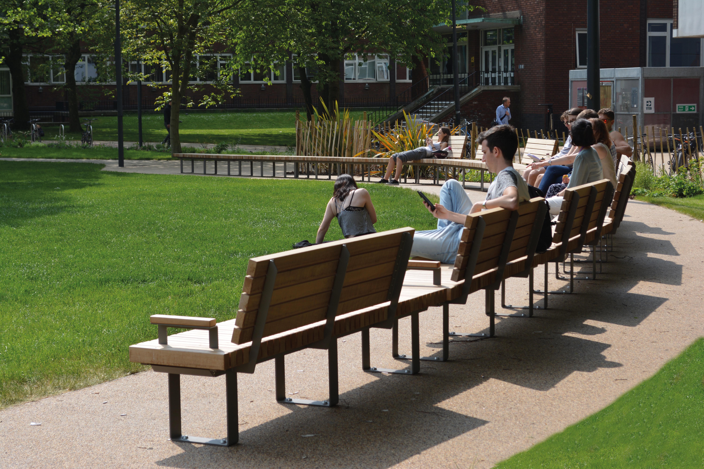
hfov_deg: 26.0
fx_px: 1525
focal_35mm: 78
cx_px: 352
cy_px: 234
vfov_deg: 17.5
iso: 140
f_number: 8
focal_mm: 52
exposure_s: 1/250
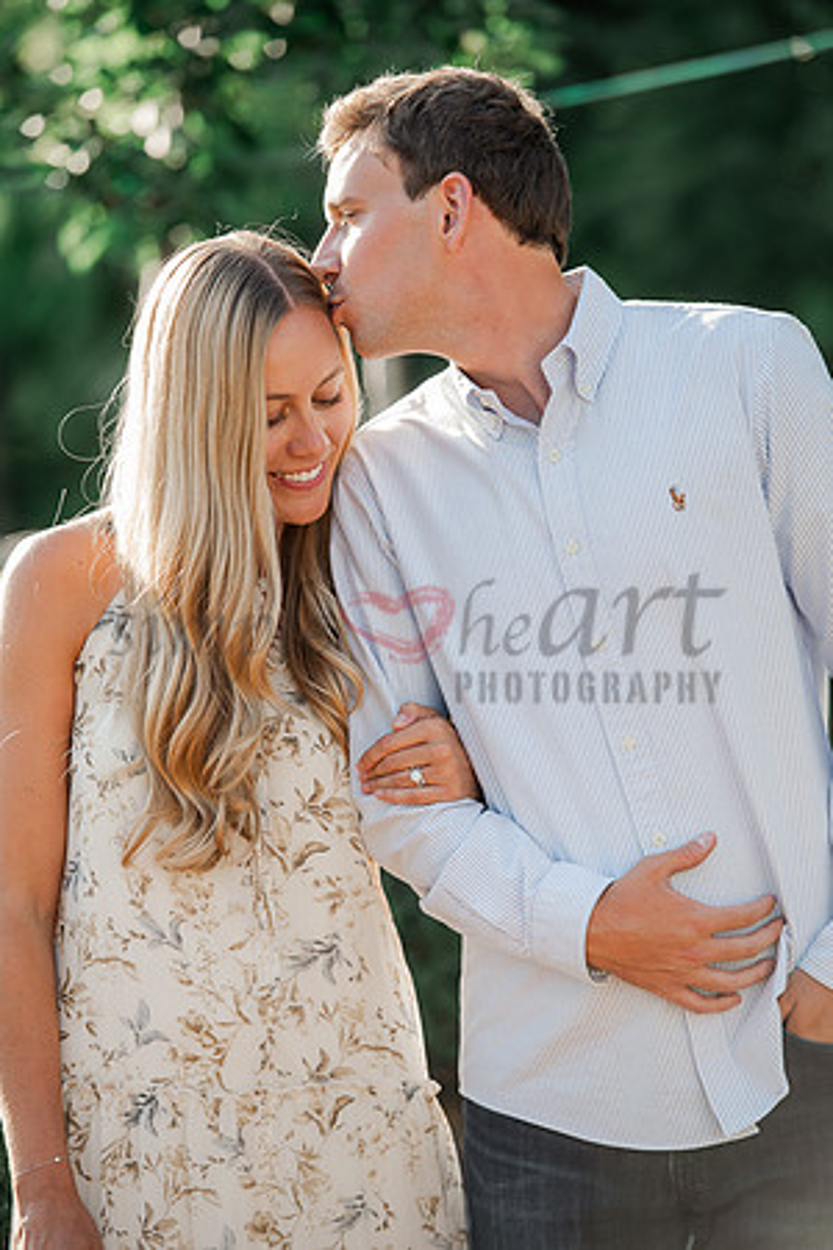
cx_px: 416
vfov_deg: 12.1
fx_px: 5900
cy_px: 625
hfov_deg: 8.1
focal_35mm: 170
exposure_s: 1/500
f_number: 4
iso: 400
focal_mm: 170
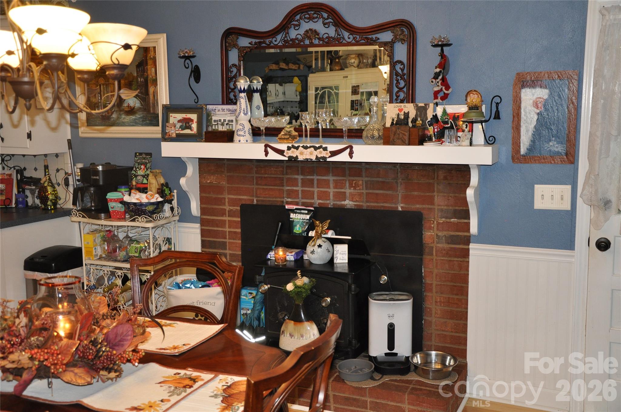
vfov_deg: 34.1
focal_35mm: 39
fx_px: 672
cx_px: 310
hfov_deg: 49.6
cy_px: 206
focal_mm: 26
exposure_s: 1/60
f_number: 4
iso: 800
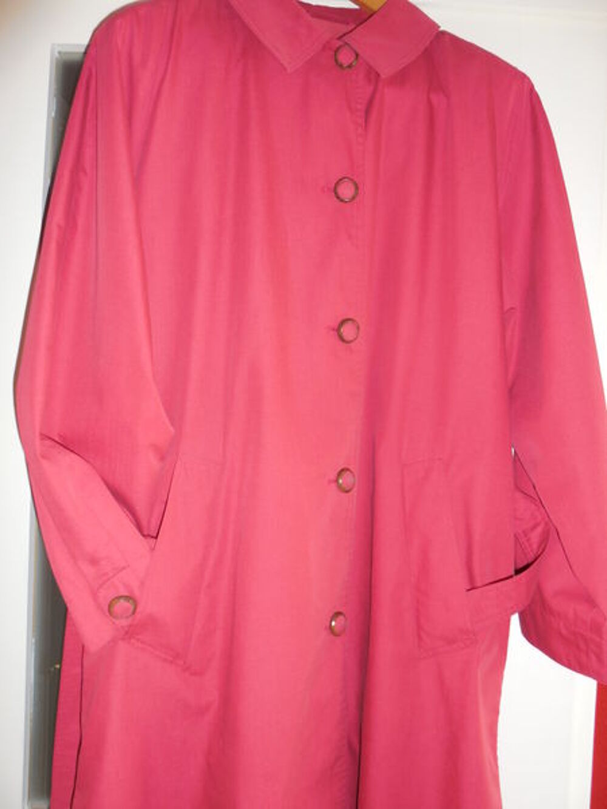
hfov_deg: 53.1
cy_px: 404
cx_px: 304
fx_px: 608
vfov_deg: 67.3
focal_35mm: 26
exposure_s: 1/25
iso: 200
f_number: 3.5
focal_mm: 4.6
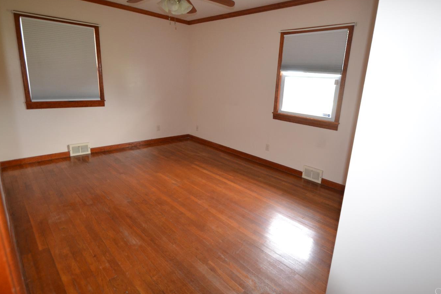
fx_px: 236
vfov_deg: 63.8
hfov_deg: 85.9
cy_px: 139
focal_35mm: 19
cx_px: 239
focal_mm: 11.5
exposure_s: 1/60
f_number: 3.8
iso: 1250
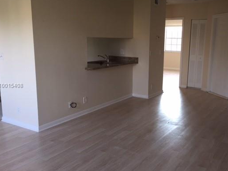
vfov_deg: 39.7
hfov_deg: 51.1
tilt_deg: -11.8
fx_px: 237
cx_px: 135
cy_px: 86
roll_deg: -1.8
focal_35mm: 36
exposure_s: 1/60
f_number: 2.2
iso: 40
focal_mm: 4.15
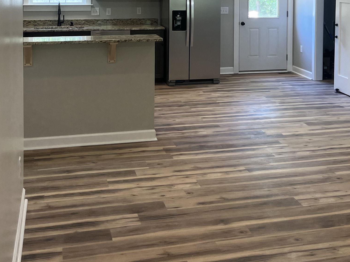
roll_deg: -0.3
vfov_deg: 26.0
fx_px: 536
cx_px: 192
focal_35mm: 53
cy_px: -4
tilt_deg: -2.5
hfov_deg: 36.1
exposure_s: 1/120
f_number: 1.6
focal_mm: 5.1
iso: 100
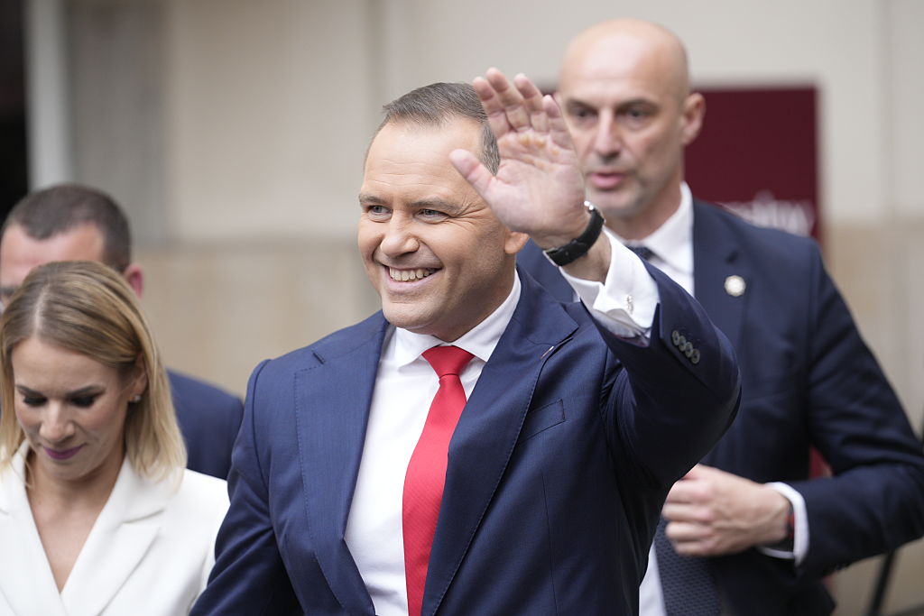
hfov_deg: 11.7
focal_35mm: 175
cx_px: 462
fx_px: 4492
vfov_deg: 7.8
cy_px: 308
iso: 1000
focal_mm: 175
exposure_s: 1/640
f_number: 3.5
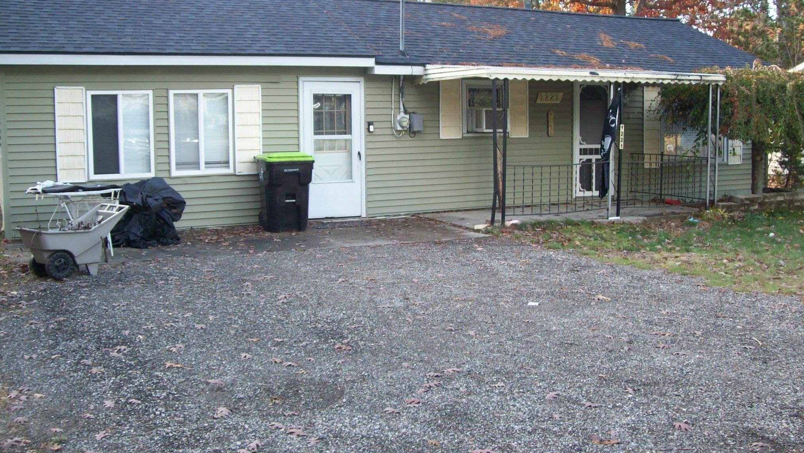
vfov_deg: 29.7
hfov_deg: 50.5
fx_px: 853
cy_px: 189
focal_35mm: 40
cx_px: 396
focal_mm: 6
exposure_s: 1/98.3
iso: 80
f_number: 2.7
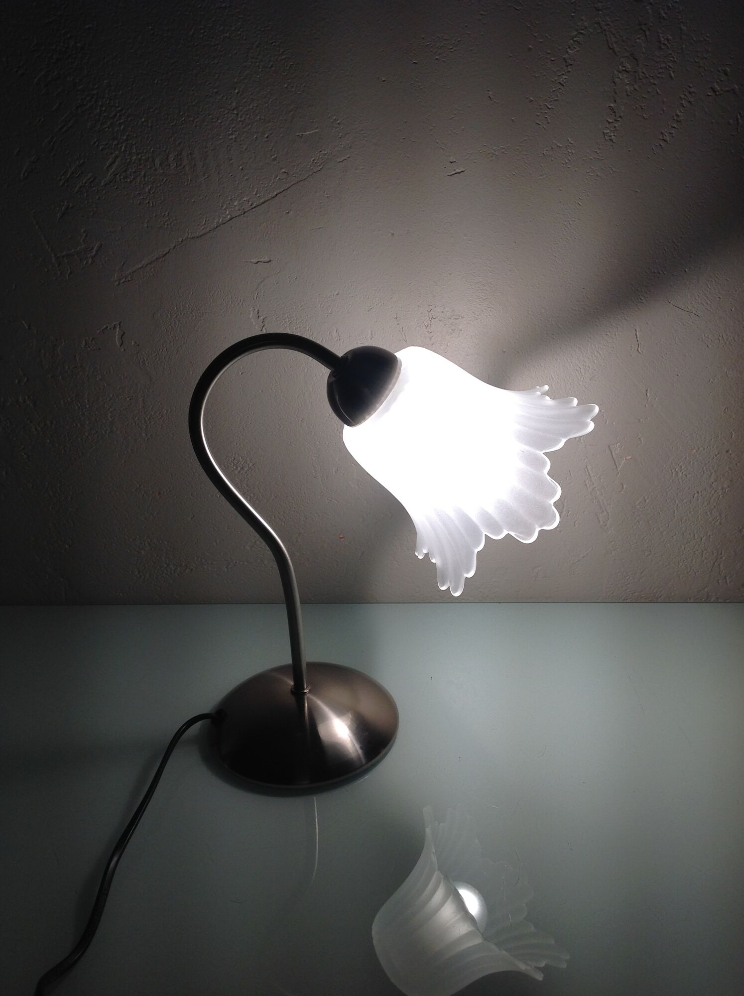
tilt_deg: -23.2
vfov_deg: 52.7
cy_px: 498
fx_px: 1006
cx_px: 372
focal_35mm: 35
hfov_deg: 40.6
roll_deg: +3.6
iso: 50
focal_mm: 4.28
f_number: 2.4
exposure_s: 1/122
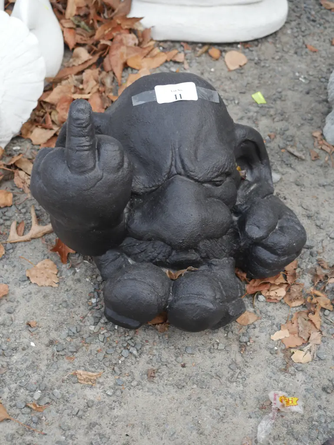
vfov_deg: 36.8
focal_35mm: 52
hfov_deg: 28.1
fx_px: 668
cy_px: 222
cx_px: 167
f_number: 5.3
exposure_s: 1/60
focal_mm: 26
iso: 320
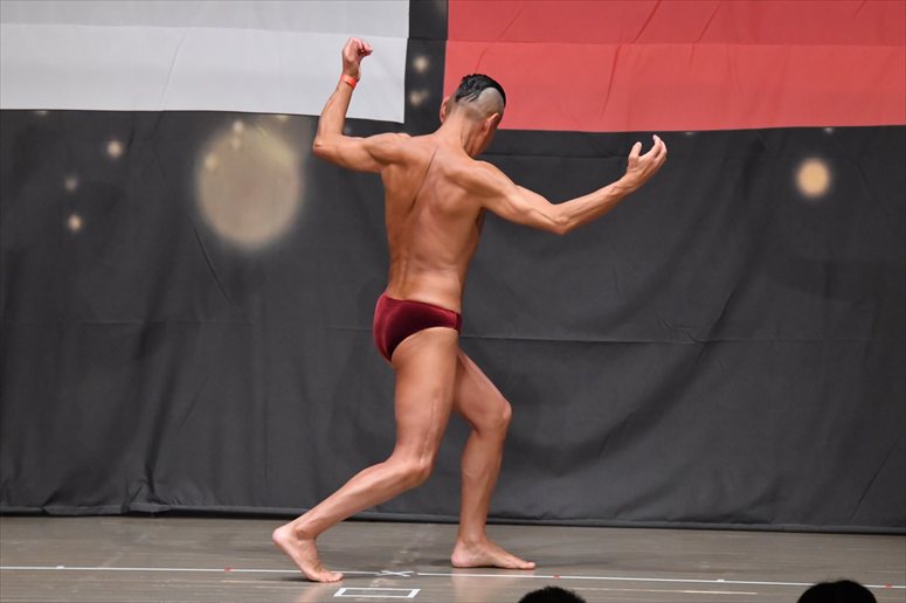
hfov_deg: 8.6
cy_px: 302
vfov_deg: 5.7
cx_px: 453
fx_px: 6037
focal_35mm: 240
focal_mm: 160
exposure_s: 1/400
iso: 6400
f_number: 5.6
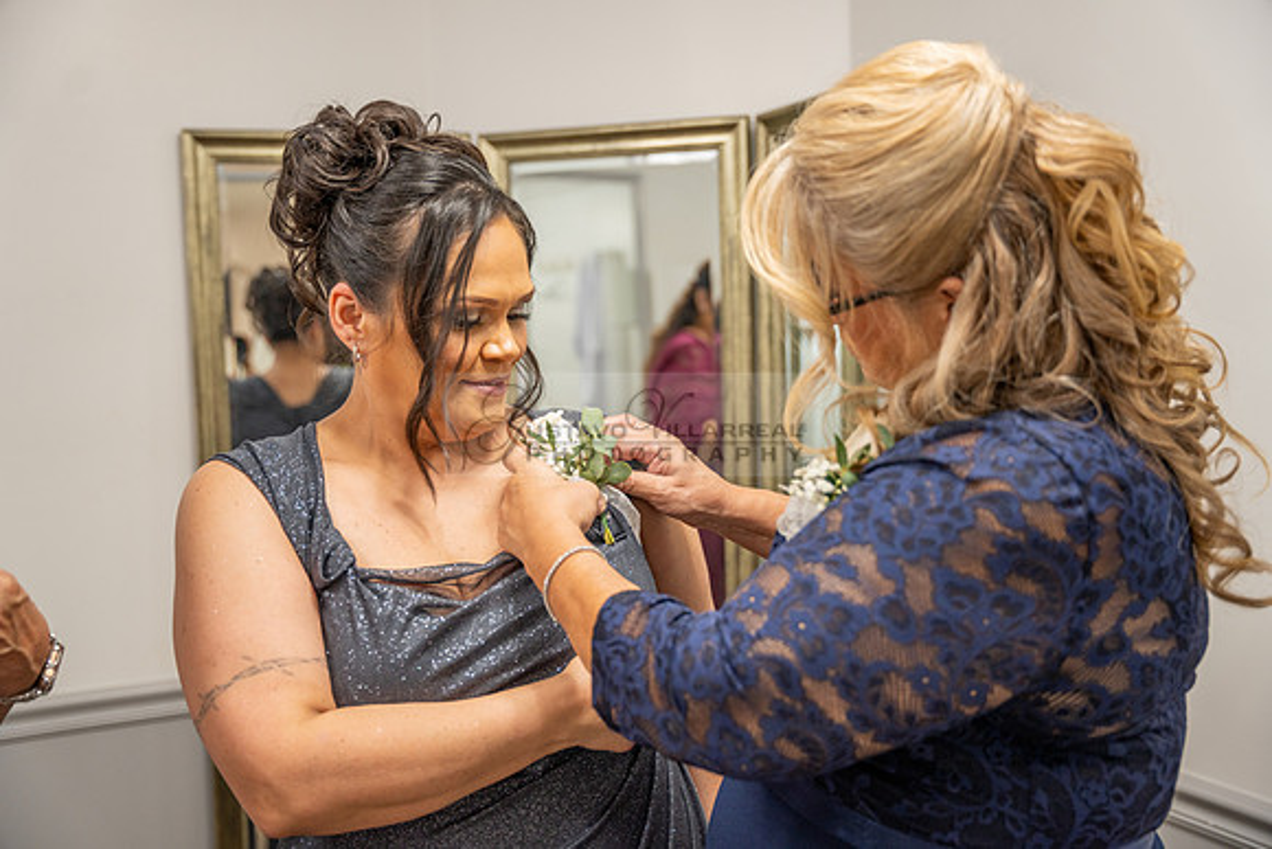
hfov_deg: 48.8
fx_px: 1403
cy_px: 424
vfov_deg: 33.7
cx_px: 636
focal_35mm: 40
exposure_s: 1/80
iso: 800
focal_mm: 39.7
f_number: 2.8
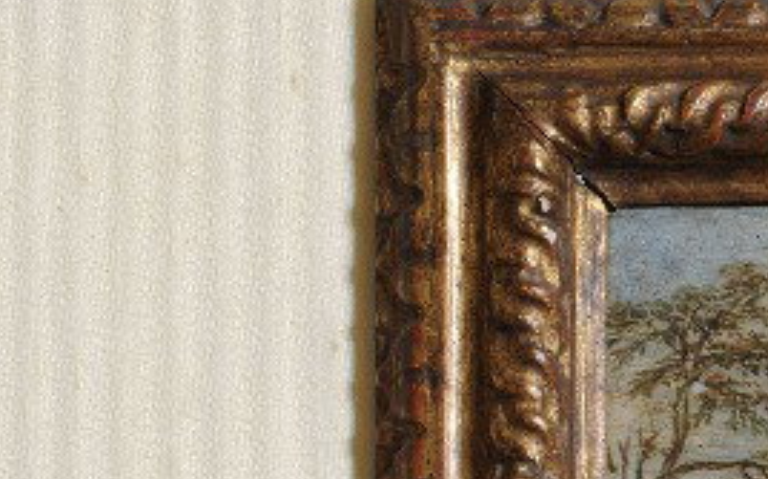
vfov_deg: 2.5
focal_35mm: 514
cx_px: 1003
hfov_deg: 4.1
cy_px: 1437
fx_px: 10749
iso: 250
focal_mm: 125
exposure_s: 1/80
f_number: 9
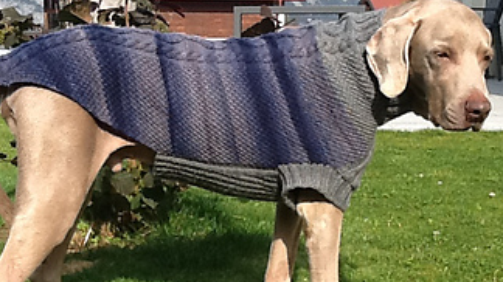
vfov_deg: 16.3
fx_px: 987
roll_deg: +0.5
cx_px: 228
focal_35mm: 74
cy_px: 185
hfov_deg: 28.6
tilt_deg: -10.9
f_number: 2.4
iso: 40
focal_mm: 2.03
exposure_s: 1/990
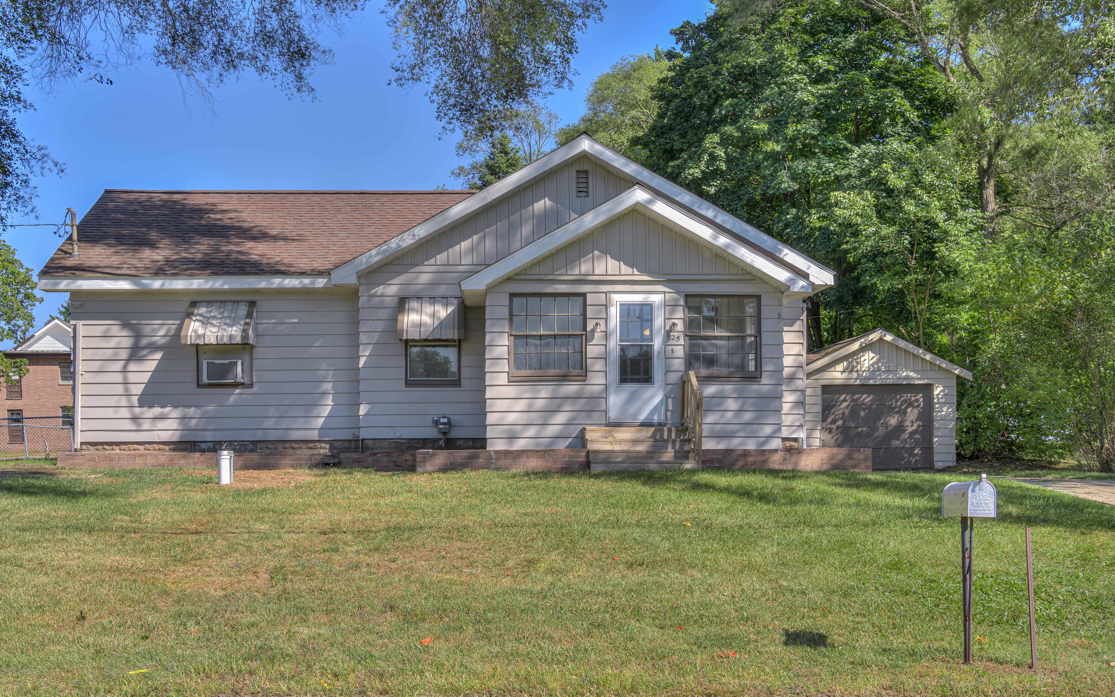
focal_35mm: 40
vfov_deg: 32.0
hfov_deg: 49.3
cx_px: 558
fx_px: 1215
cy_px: 336
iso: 100
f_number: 11
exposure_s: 1/100
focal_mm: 39
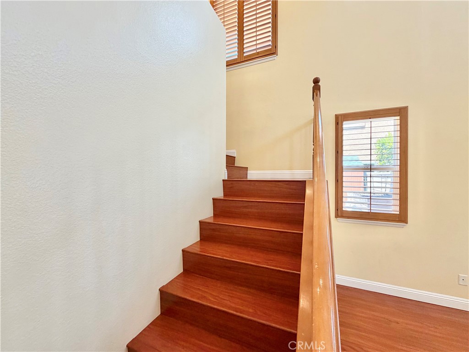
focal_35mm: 14
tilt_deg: -0.5
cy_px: 176
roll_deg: +0.3
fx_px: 190
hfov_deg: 102.1
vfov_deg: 85.7
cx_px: 234
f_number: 2.2
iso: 160
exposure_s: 1/120
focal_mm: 2.22
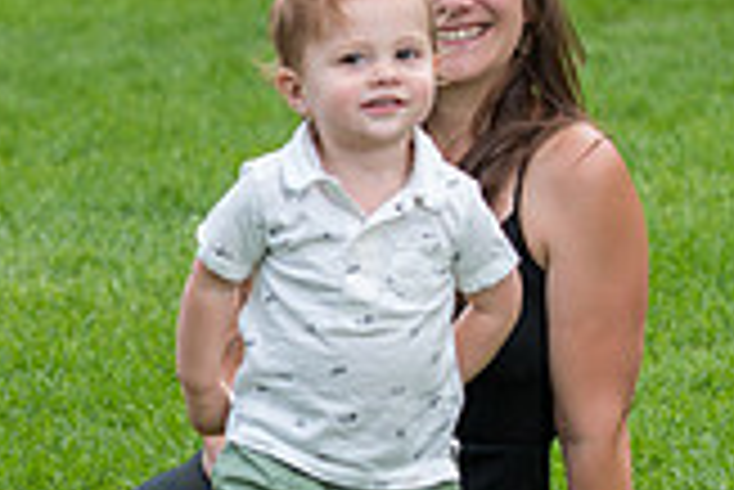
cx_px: -99
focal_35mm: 328
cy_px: 317
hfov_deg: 6.2
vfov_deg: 4.2
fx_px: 6693
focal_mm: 92
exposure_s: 1/250
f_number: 5
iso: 200
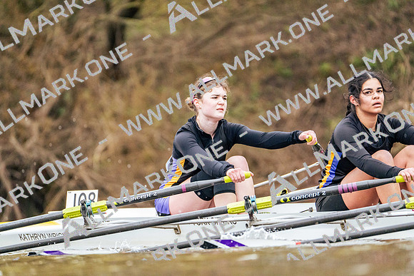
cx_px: 207
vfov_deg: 2.3
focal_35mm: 600
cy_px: 138
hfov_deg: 3.4
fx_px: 6901
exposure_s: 1/2000
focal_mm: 600
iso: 8000
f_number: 6.3
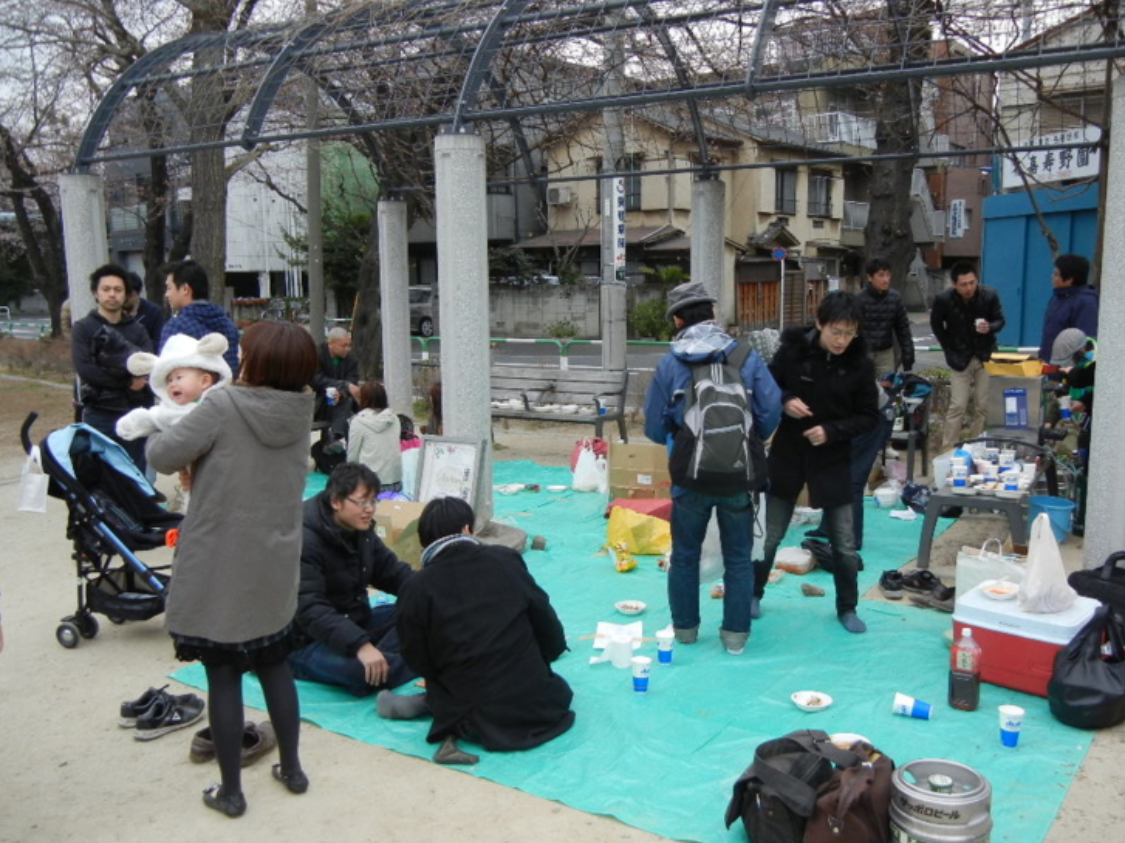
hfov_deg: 55.4
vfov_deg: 42.9
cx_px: 571
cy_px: 456
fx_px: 1072
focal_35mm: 33
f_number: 3.5
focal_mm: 5.4
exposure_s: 1/97.4
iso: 160
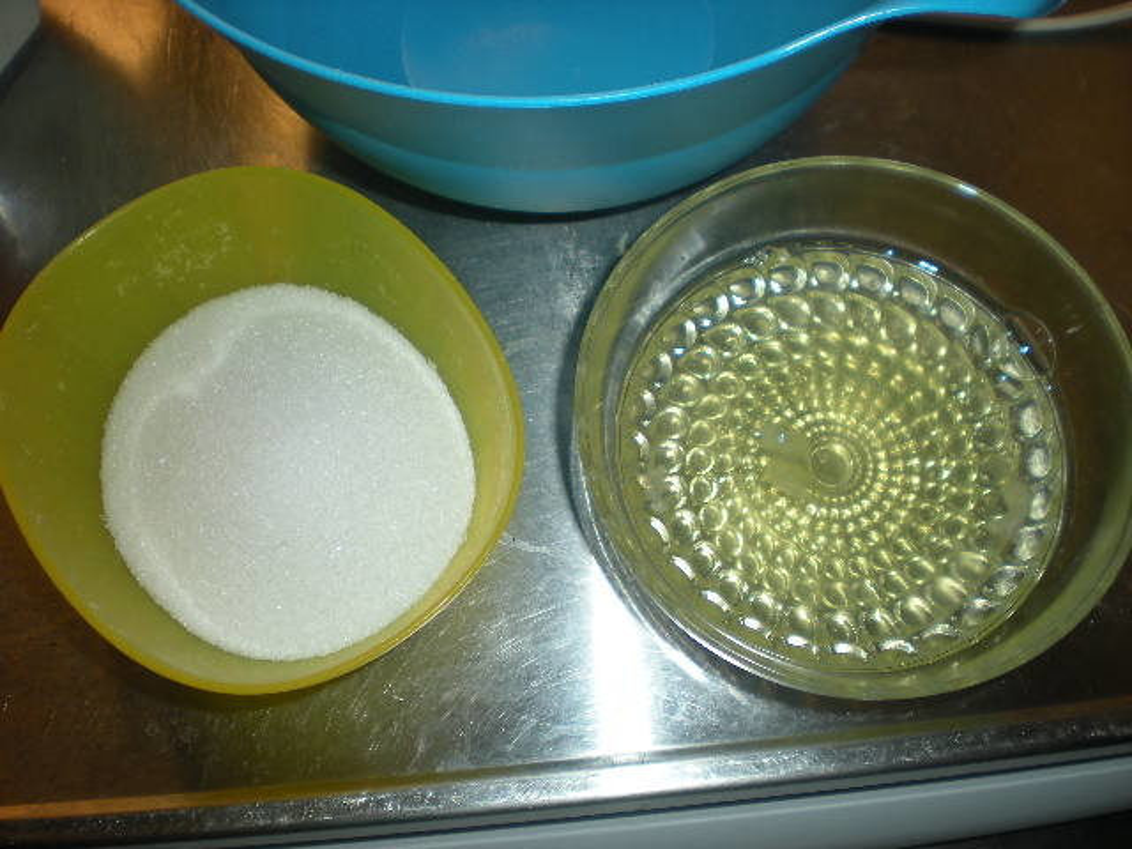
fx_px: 1243
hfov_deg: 49.0
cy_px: 424
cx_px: 566
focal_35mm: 38
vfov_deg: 37.7
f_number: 3.1
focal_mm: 6.3
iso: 64
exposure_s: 1/60
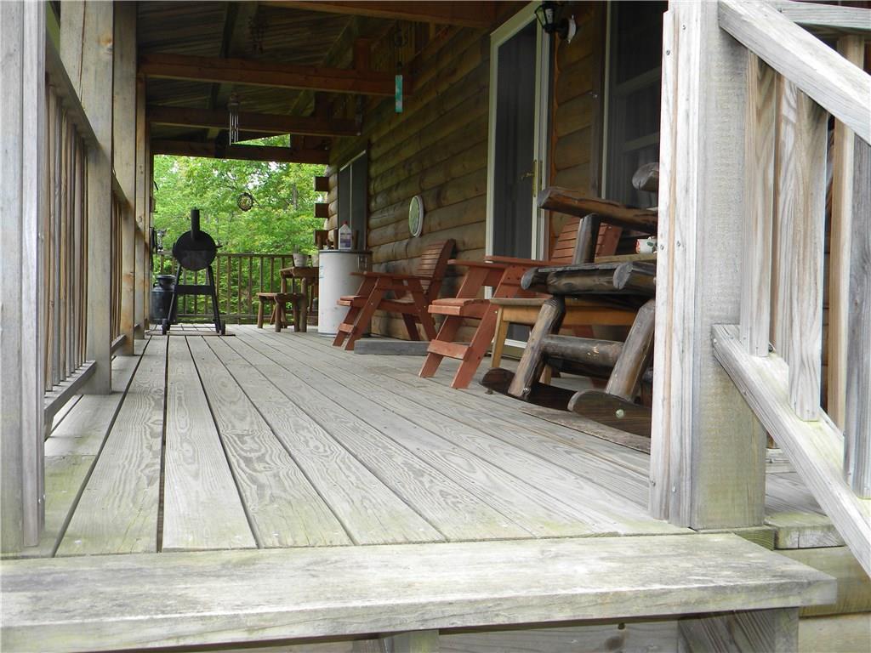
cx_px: 436
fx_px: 906
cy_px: 326
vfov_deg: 39.7
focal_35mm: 36
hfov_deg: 51.4
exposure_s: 1/89.6
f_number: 3.7
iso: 80
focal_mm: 6.4
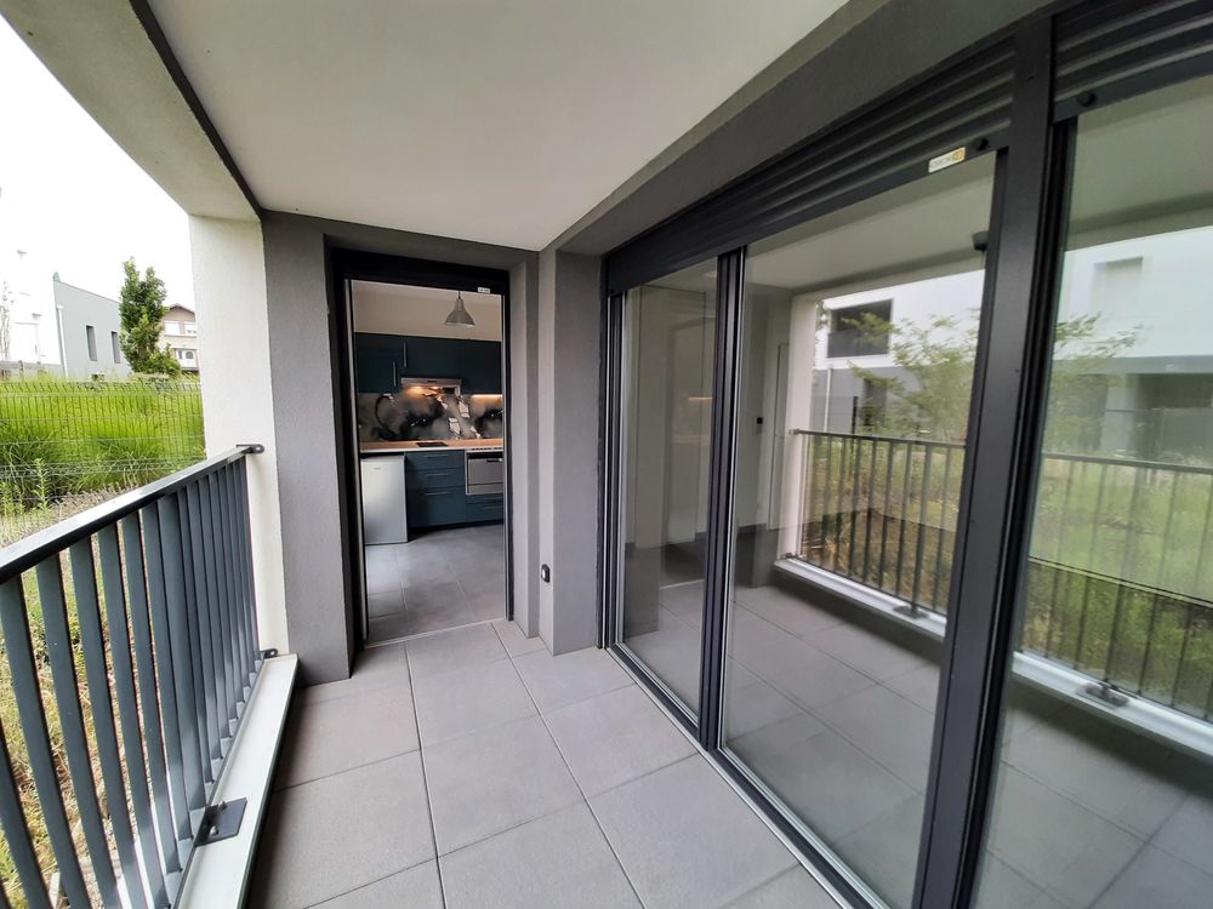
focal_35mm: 13
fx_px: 456
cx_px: 606
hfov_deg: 106.2
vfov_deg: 89.9
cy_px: 454
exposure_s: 1/50
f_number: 2.2
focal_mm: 1.42
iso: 50
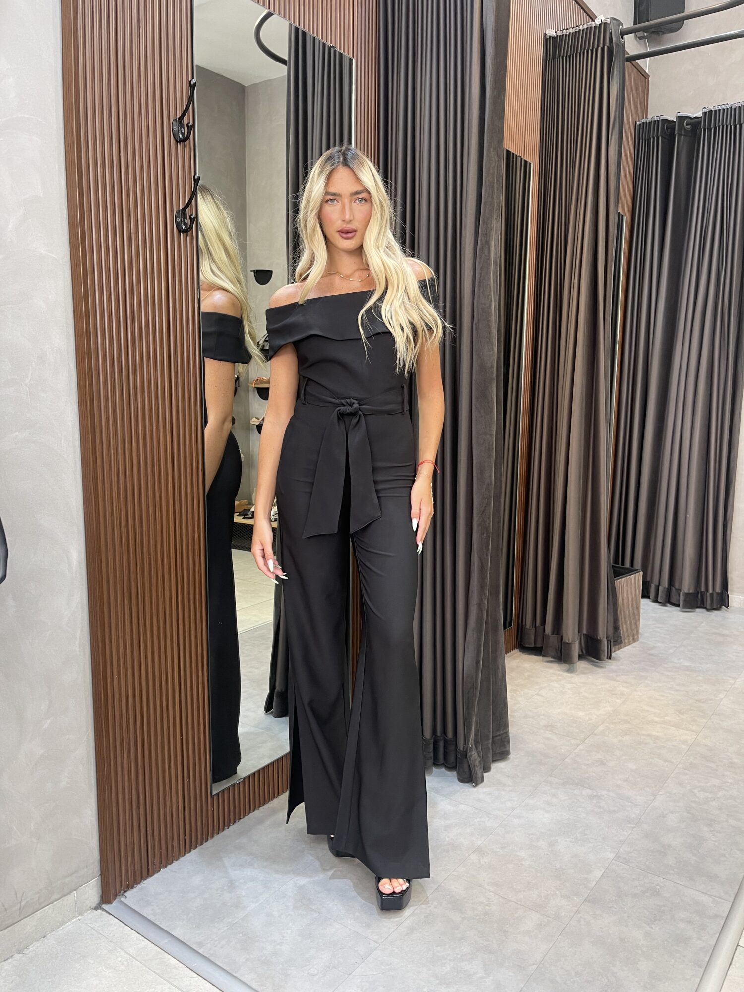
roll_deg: -0.8
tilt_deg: -8.2
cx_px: 372
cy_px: 496
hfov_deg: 54.9
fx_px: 716
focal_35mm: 25
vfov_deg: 69.4
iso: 80
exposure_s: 1/50
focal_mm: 5.1
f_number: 1.6
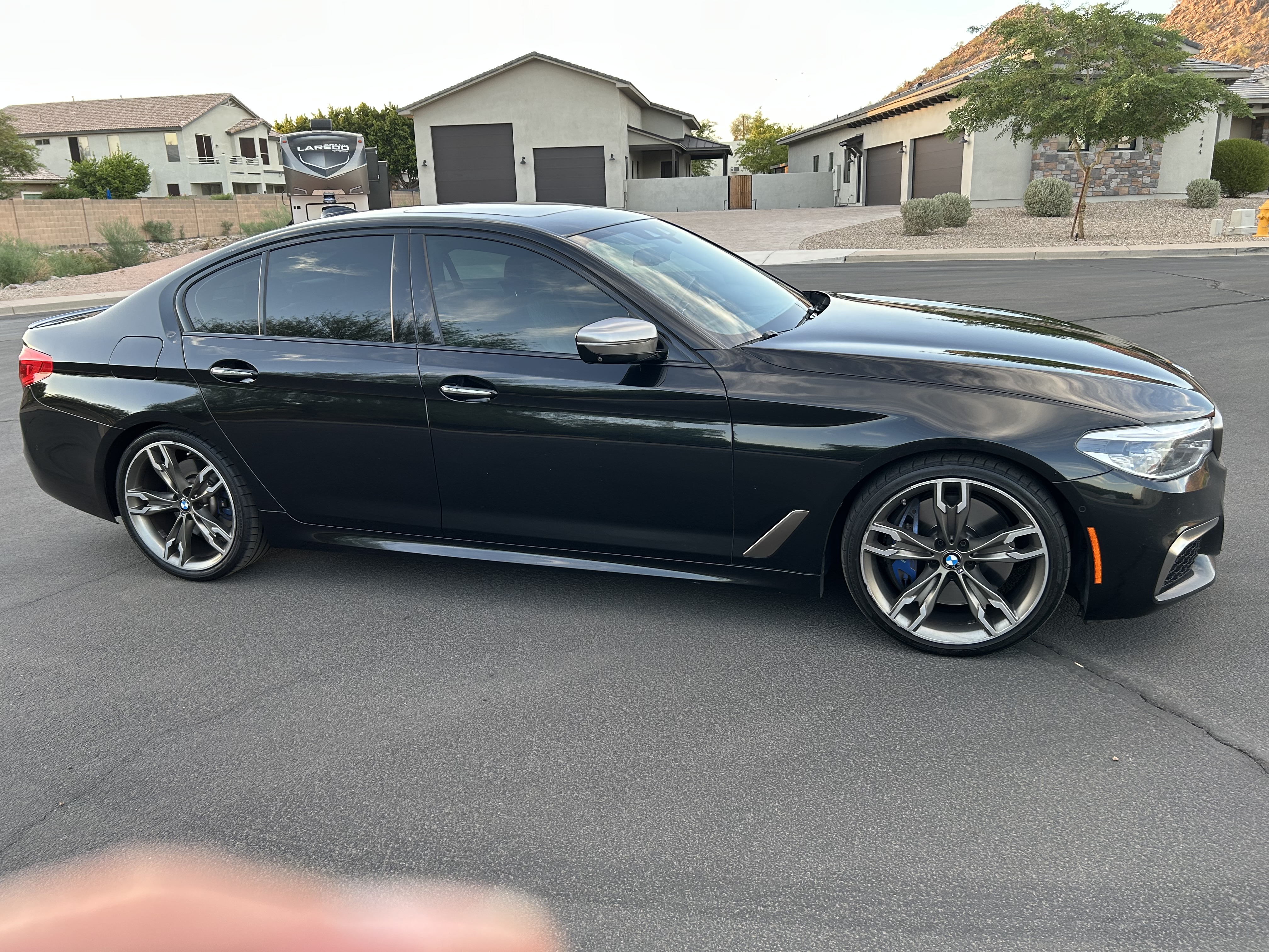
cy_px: 476
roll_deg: +2.3
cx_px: 634
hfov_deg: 67.3
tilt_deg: -15.5
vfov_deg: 53.1
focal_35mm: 26
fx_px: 953
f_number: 1.5
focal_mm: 5.7
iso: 64
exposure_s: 1/121
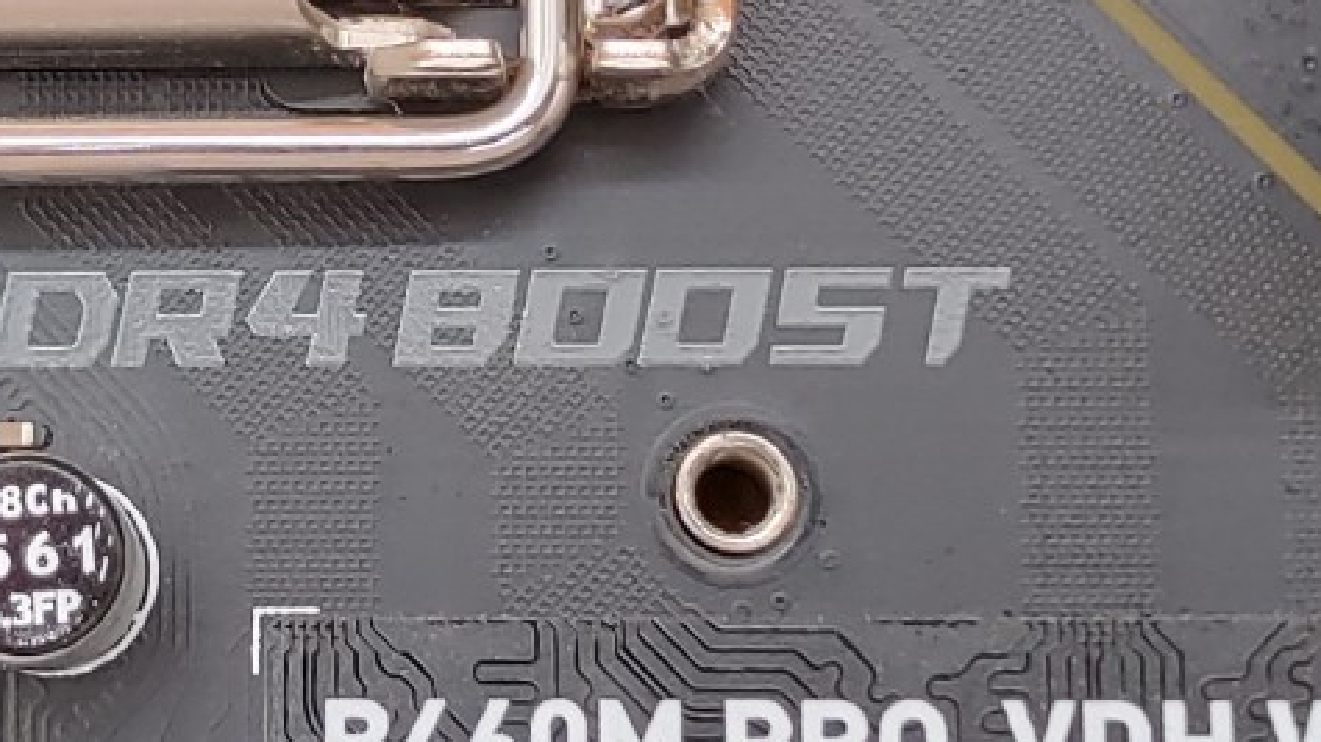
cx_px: 317
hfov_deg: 17.9
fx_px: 4168
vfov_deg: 10.2
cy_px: 156
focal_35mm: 119
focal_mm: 4.36
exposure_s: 1/103
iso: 50
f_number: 1.8
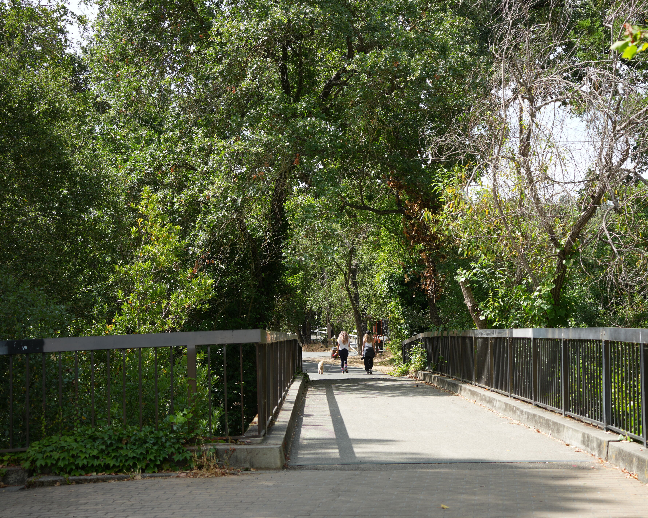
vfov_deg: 23.5
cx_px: 390
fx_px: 1247
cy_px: 261
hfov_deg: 29.1
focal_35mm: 65
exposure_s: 1/400
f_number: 4.5
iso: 160
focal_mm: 57
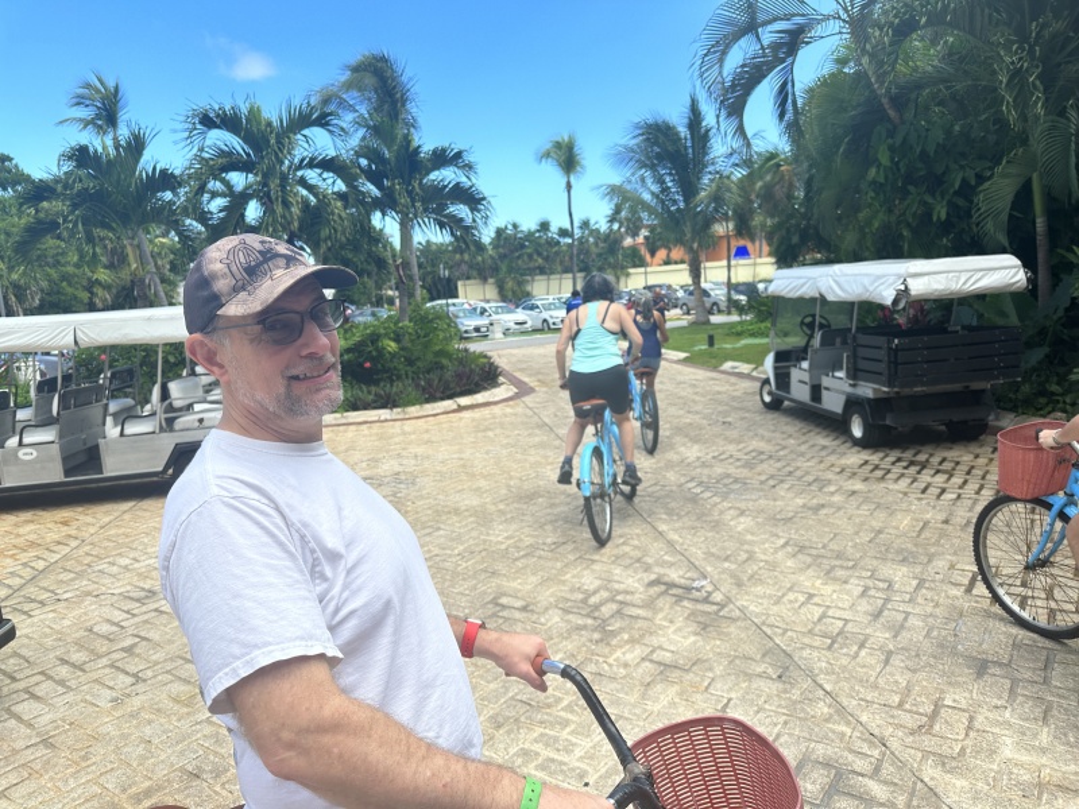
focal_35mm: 24
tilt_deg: -8.8
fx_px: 748
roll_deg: +3.6
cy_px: 404
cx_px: 540
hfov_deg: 71.6
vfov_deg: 56.8
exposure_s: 1/1751
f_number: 1.78
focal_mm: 6.86
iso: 80
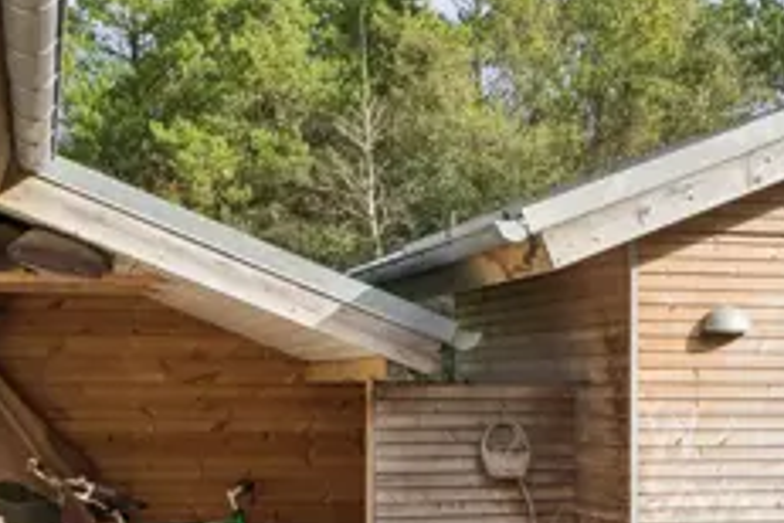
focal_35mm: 83
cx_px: 645
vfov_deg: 16.3
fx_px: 1807
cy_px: 428
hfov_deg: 24.0
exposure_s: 1/800
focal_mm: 32
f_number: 8
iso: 800
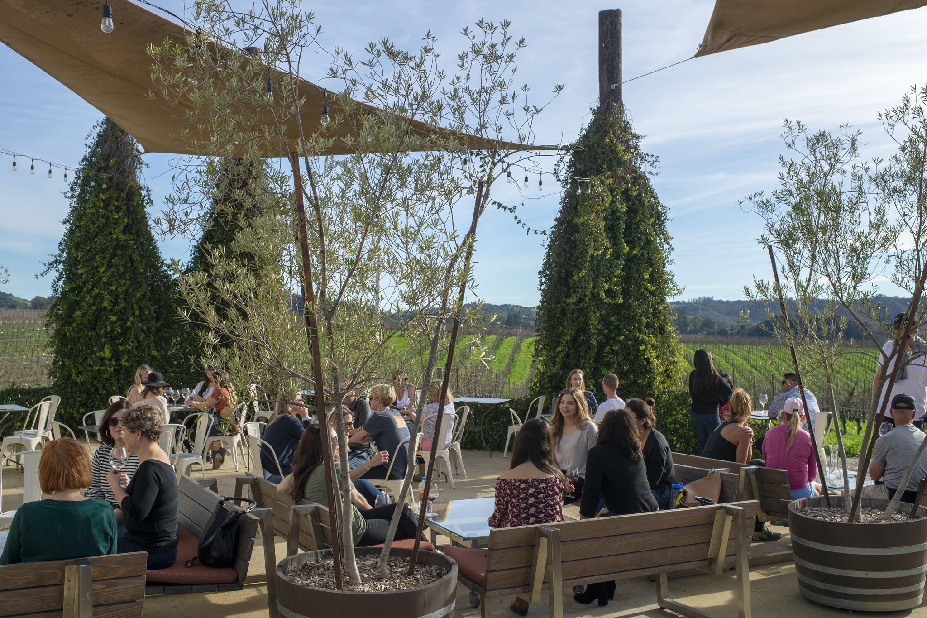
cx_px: 464
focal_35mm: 35
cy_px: 309
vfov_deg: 37.8
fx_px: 901
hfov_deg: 54.4
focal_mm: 35
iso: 100
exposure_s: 1/320
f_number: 8
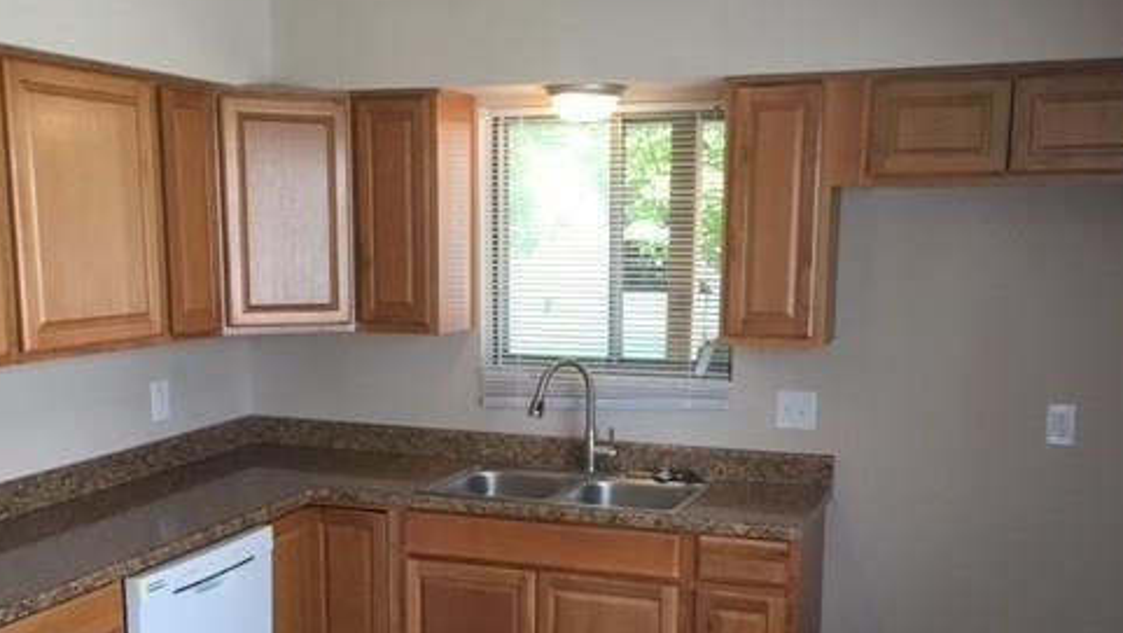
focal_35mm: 42
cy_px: 448
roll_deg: +1.0
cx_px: 523
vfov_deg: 28.1
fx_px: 1251
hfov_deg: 48.3
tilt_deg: -9.4
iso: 32
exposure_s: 1/30
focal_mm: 4.15
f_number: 2.2
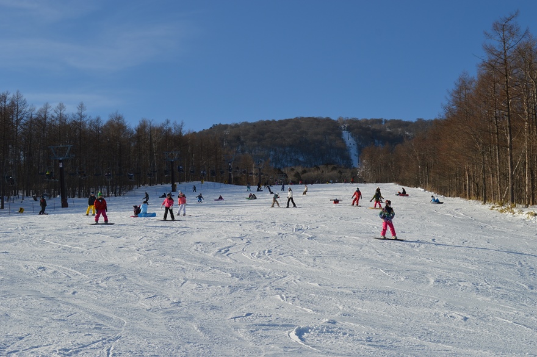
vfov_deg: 23.7
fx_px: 849
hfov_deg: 35.1
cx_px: 268
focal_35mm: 57
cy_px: 178
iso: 100
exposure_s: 1/320
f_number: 9
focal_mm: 38
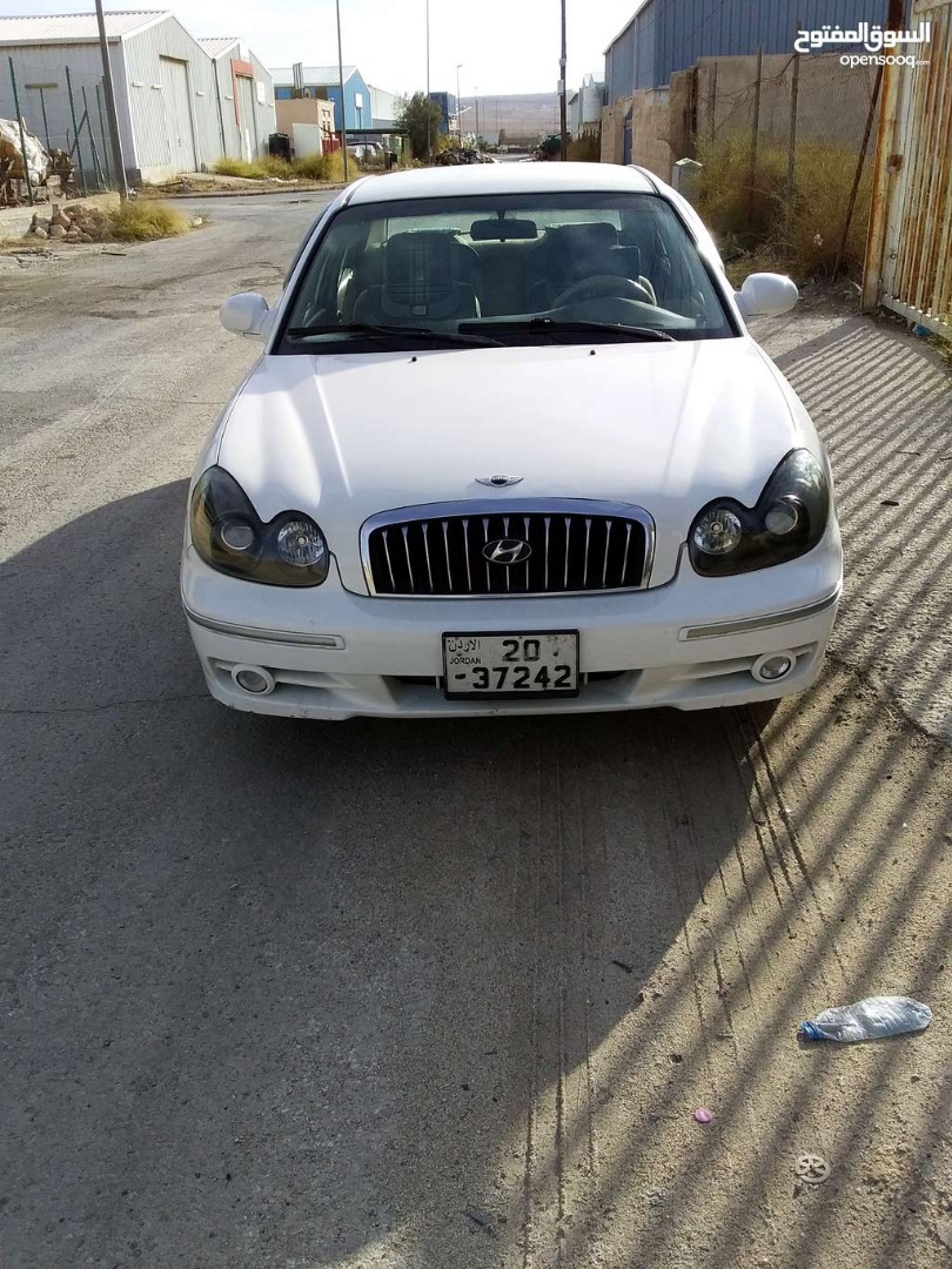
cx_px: 476
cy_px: 634
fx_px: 1137
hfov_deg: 45.4
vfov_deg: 58.4
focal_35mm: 31
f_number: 2.2
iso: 40
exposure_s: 1/1083
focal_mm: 3.3
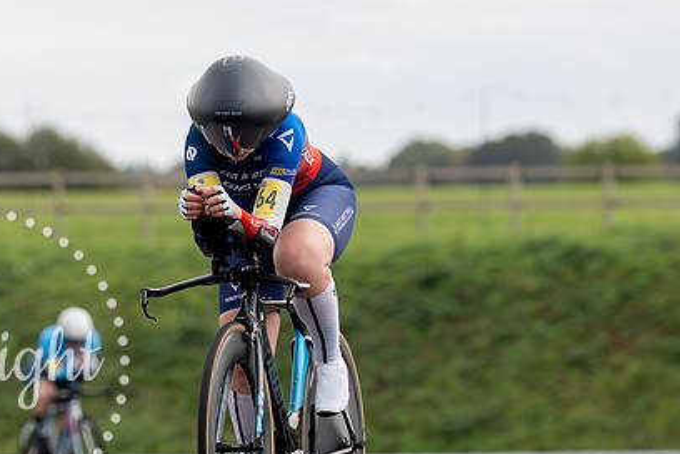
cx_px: 248
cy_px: 394
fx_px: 8084
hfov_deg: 4.8
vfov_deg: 3.2
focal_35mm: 428
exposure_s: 1/800
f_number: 3.5
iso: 125
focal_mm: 162
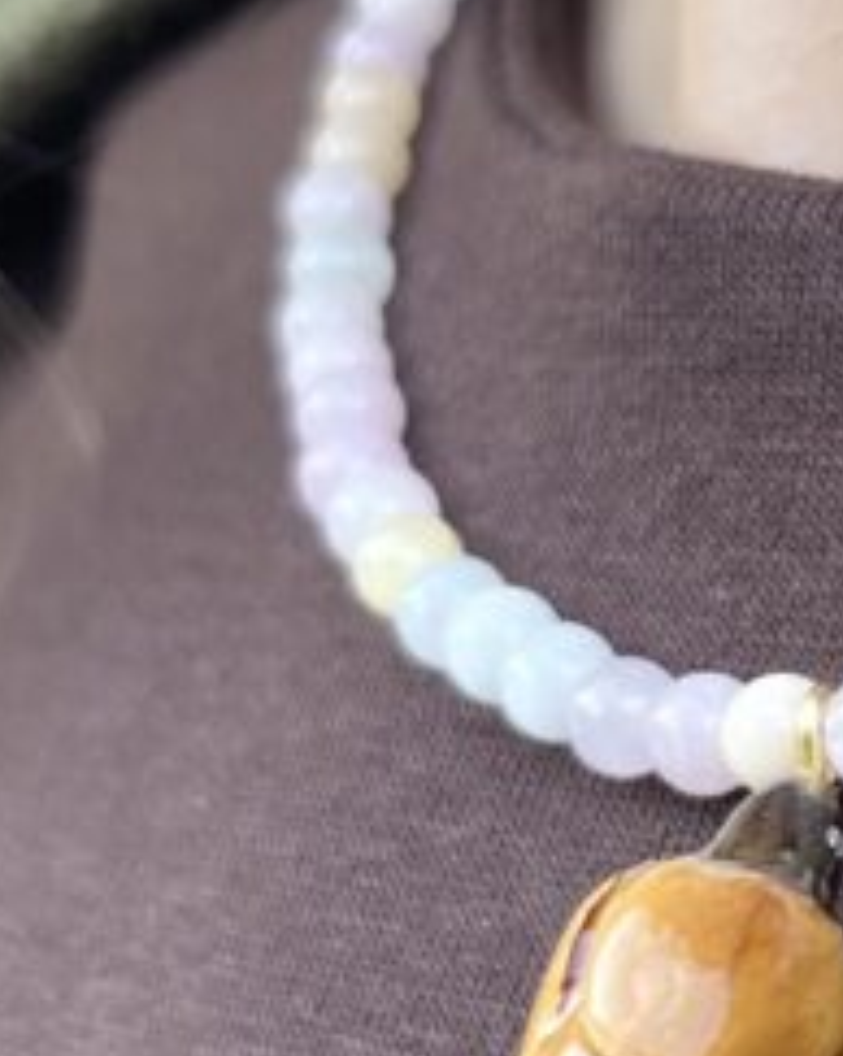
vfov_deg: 17.9
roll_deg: -2.3
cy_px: 374
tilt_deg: -2.8
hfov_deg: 13.7
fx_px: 3341
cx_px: 1152
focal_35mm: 107
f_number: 1.6
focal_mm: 5.1
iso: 50
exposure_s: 1/329
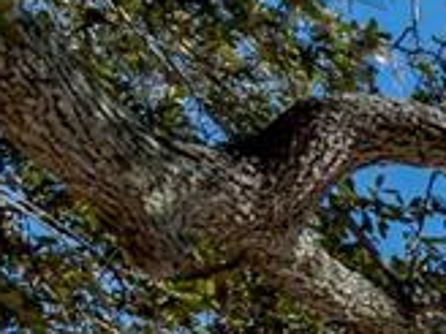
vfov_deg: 11.5
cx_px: 1357
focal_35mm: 96
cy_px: 895
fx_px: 1237
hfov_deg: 11.3
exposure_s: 1/1250
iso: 320
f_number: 10
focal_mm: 16
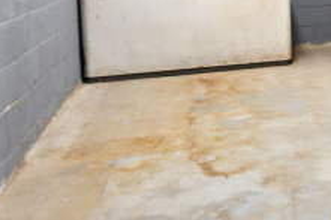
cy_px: -40
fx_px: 469
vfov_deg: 24.1
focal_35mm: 51
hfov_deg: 33.0
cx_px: 382
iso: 800
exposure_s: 1/125
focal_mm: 10
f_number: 3.5
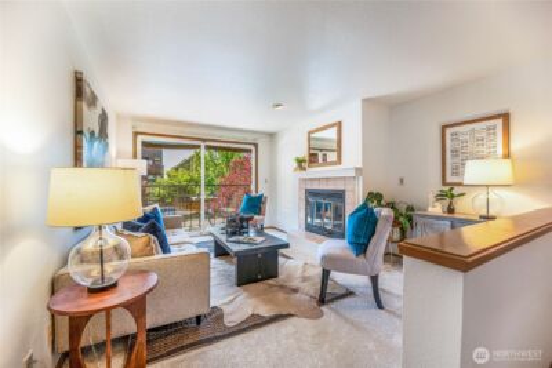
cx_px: 276
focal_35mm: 14
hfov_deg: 104.2
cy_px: 184
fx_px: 215
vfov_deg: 81.3
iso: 200
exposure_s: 1/1250
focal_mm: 14
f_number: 5.6
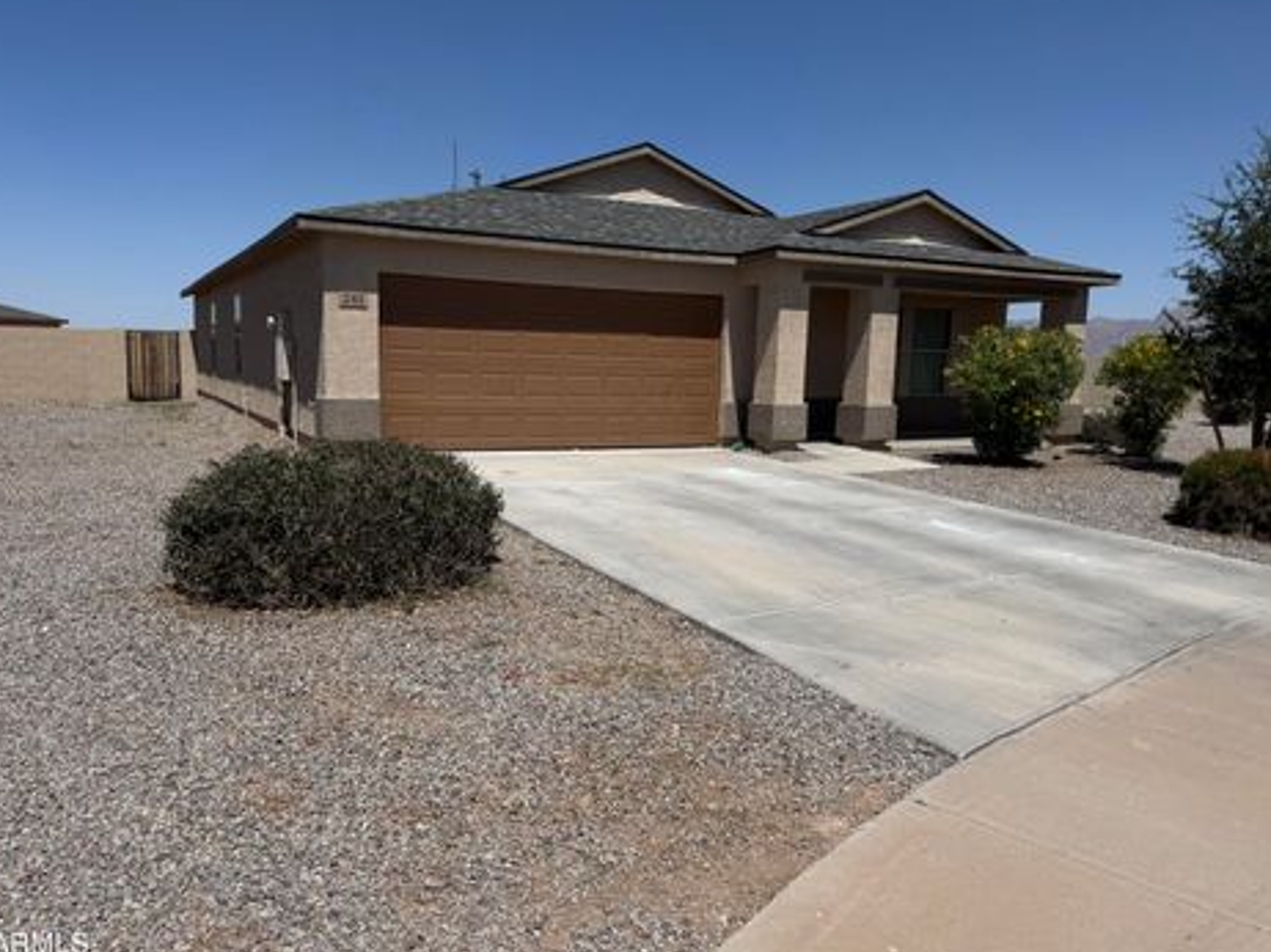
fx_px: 954
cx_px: 602
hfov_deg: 67.3
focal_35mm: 26
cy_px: 475
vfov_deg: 53.0
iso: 80
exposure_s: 1/9091
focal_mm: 6.76
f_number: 1.78
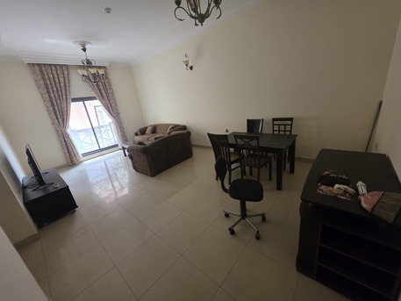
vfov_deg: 89.9
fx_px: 151
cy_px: 150
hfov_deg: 106.2
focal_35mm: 13
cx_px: 200
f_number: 1.9
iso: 400
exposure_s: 1/50
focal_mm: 2.2
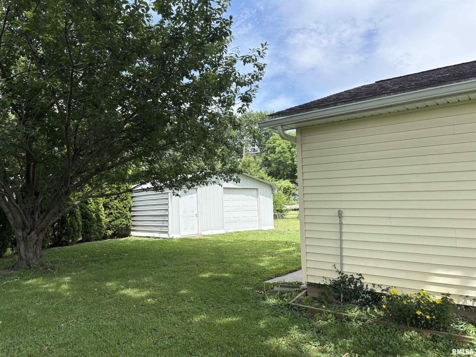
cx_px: 238
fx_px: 358
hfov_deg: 67.3
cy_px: 178
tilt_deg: +3.2
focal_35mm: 26
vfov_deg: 53.1
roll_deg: +2.6
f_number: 1.6
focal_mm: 5.96
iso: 50
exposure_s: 1/1953
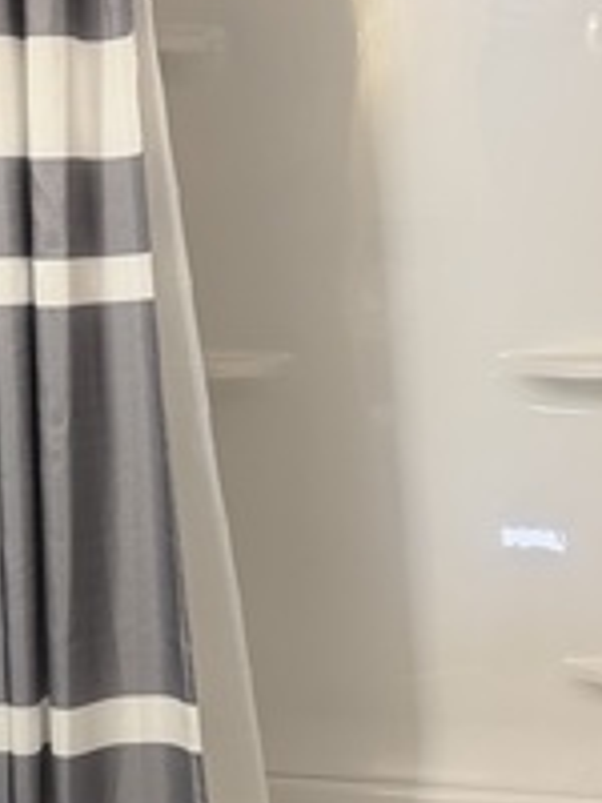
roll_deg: +1.5
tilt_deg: -17.7
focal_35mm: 80
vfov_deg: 23.7
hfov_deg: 18.3
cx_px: 136
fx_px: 1855
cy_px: 729
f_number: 1.78
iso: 160
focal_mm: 6.76
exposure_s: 1/60
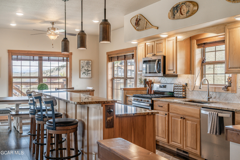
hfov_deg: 49.5
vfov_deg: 34.2
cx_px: 120
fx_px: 260
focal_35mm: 39
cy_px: 80
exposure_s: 1/3
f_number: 10
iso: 100
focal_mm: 39
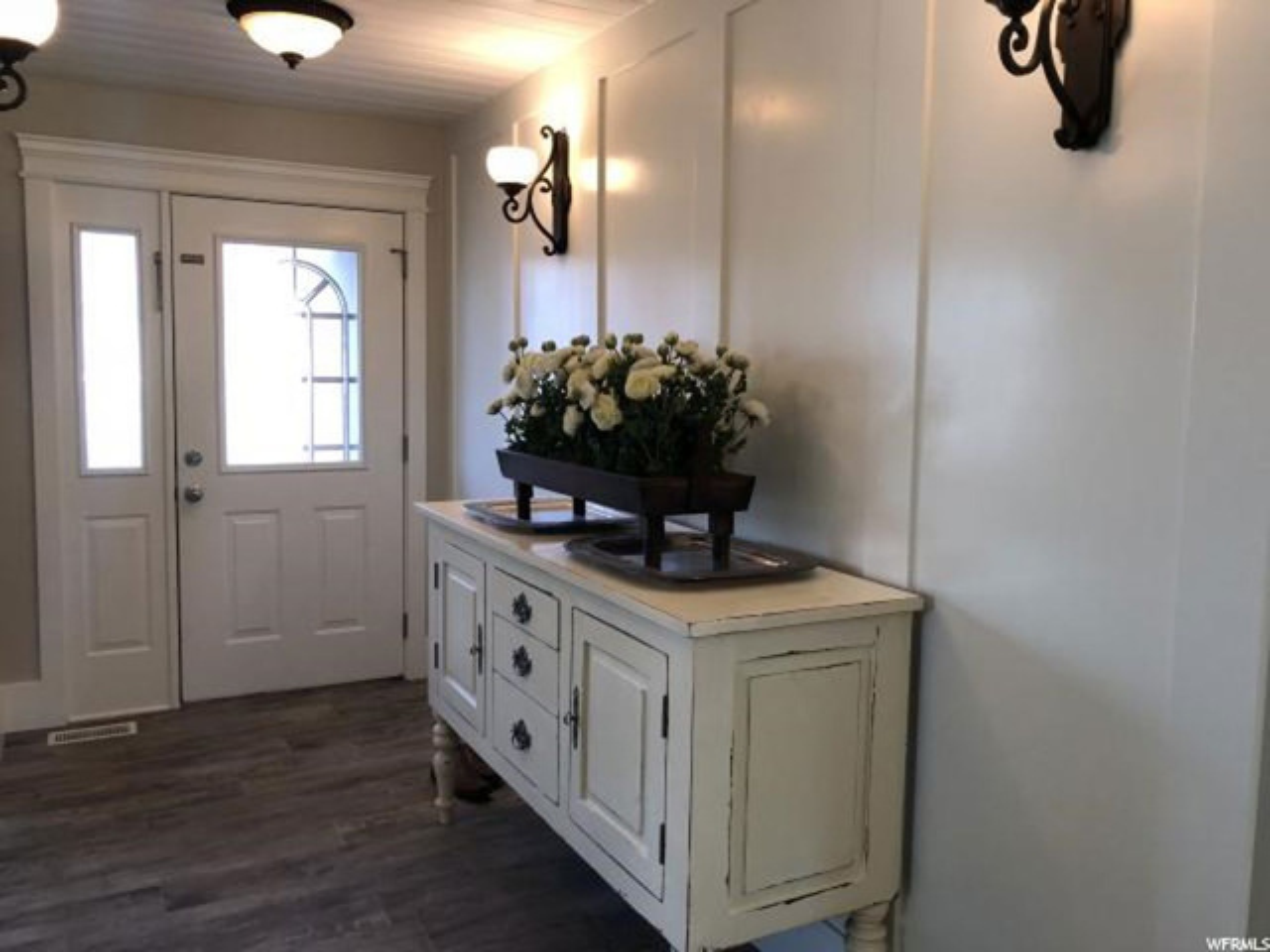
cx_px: 635
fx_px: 1027
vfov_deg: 49.7
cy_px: 476
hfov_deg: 63.4
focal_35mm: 28
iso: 25
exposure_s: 1/30
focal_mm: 4
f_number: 1.8
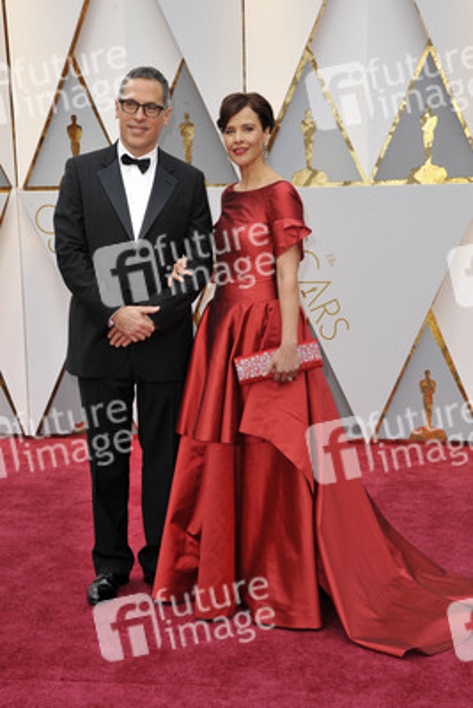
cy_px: 354
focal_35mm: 65
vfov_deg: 30.9
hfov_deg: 20.9
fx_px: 1280
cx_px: 236
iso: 1000
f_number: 8
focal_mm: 65
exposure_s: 1/250
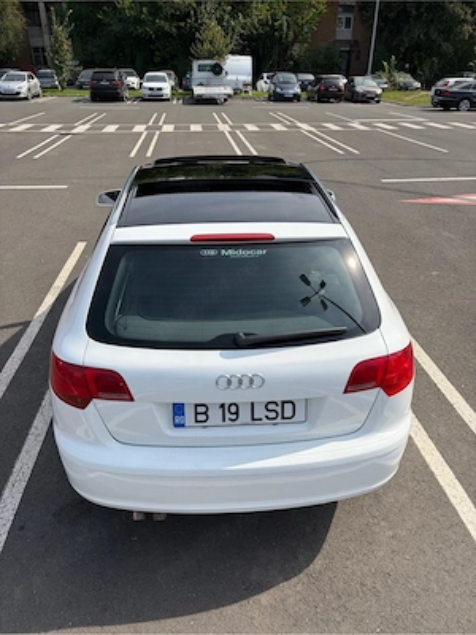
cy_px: 318
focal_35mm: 26
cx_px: 238
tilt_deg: -27.9
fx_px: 477
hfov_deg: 53.1
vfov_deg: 67.3
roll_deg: -0.2
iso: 50
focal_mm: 5.96
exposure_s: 1/4065
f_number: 1.6
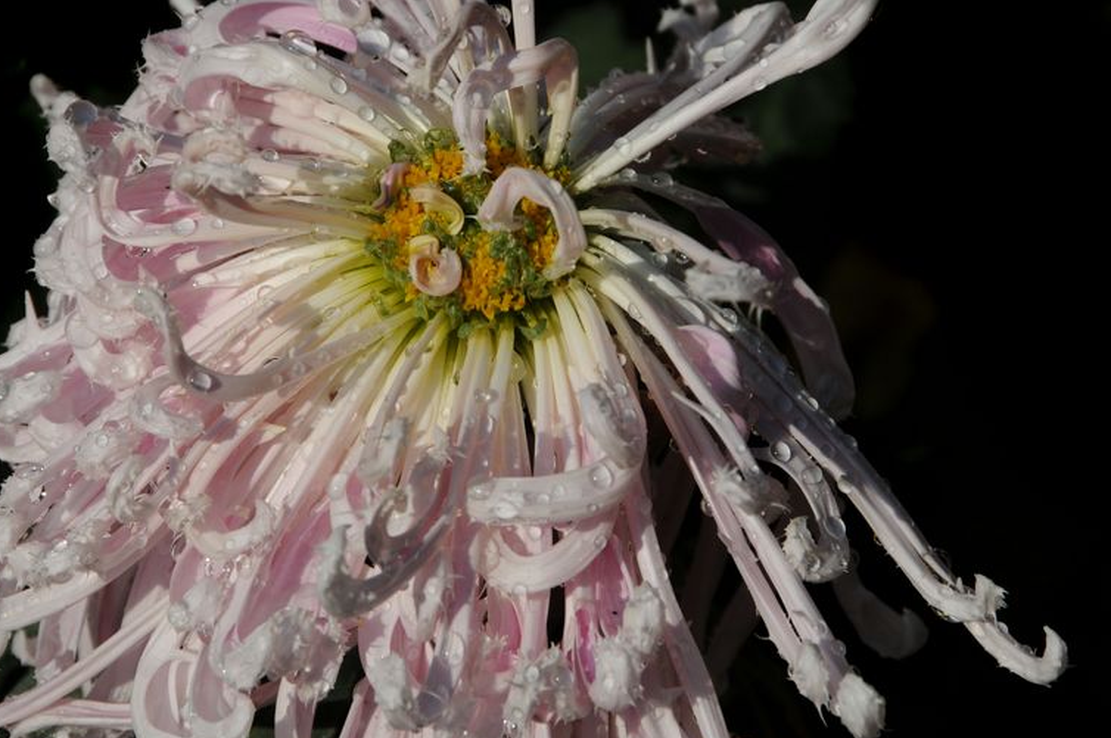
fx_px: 11036
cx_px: 479
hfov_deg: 5.8
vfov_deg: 3.8
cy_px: 321
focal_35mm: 358
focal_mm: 200
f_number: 13
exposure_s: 1/640
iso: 200
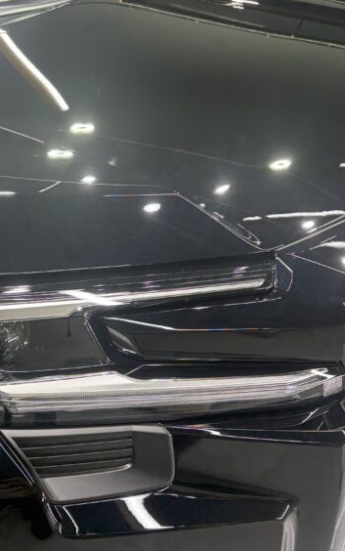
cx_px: 18
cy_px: 359
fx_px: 751
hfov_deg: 24.9
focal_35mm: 50
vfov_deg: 39.9
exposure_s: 1/120
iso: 160
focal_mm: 5.96
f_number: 1.6
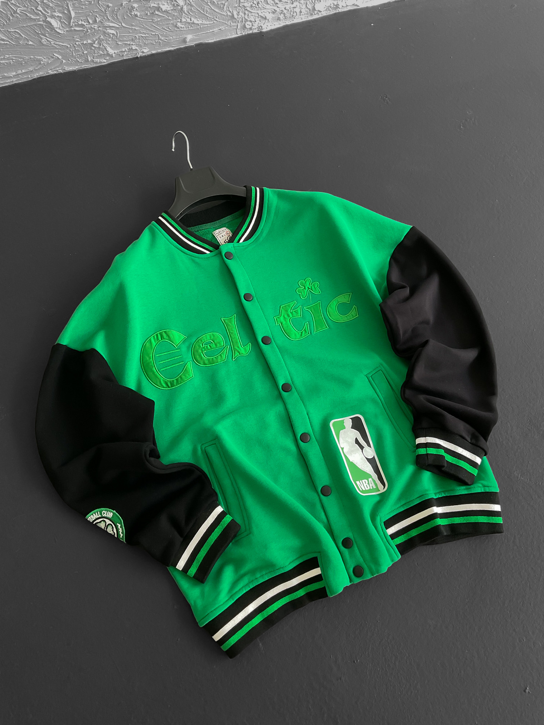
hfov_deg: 48.2
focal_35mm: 29
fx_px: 608
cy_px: 362
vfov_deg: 61.7
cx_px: 272
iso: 50
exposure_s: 1/120
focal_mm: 3
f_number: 1.8
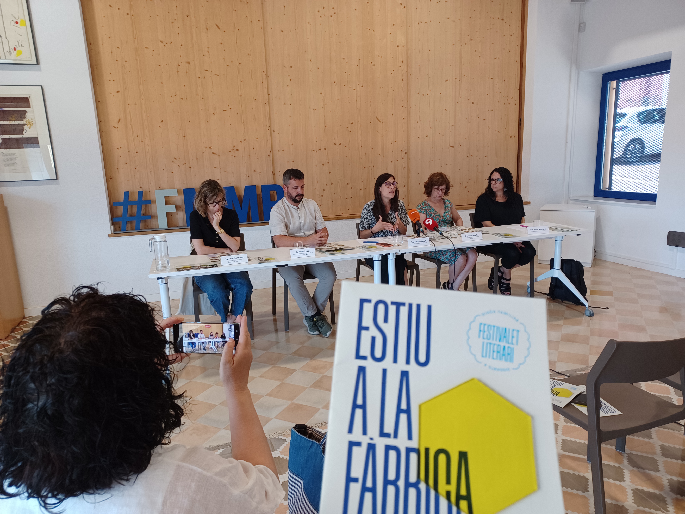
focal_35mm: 25
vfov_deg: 54.9
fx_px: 495
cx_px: 342
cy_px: 257
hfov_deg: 69.4
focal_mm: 4.6
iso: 125
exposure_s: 1/50
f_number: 1.8
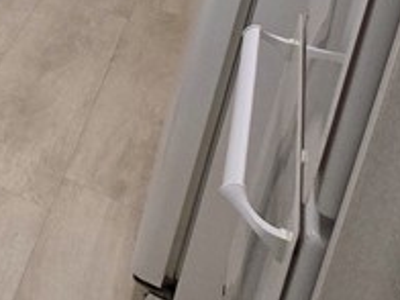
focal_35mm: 68
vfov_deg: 17.5
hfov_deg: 14.7
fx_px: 786
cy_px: -239
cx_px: -586
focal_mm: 2.2
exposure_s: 1/60
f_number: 2.2
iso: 80
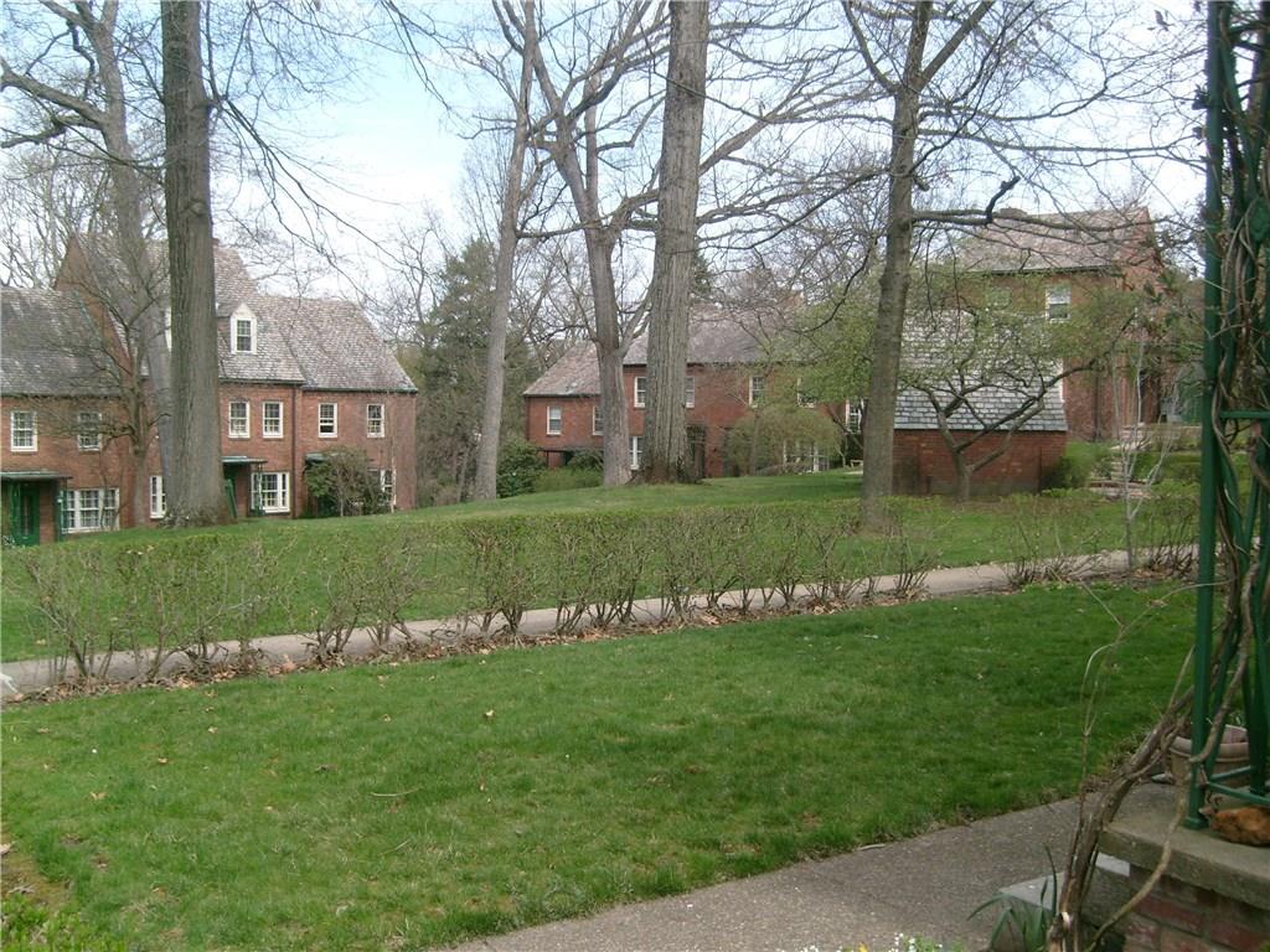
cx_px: 635
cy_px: 476
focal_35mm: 35
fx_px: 1284
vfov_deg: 40.7
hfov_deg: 52.6
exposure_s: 1/125
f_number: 7.1
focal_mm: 5.8
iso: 80
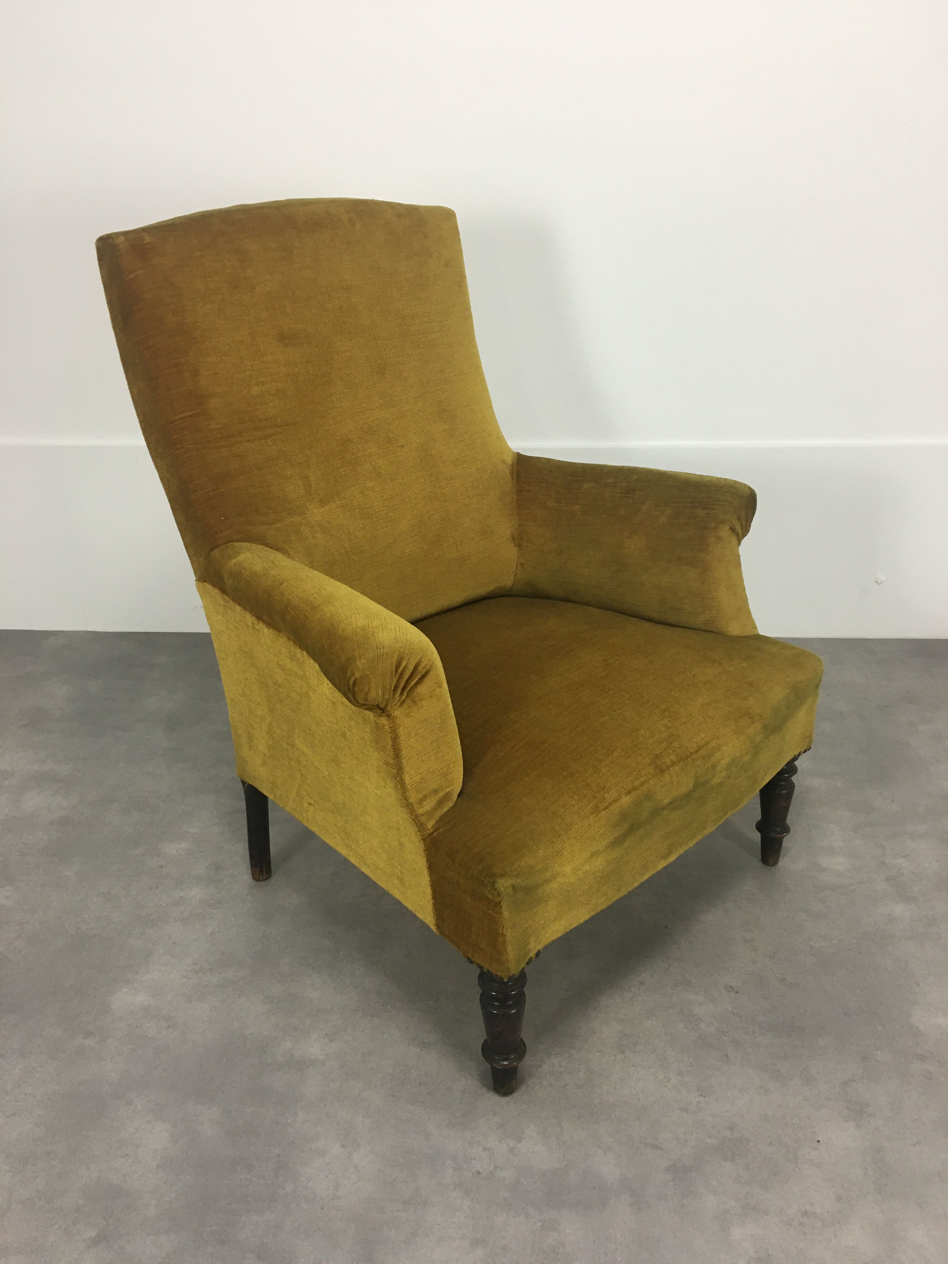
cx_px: 474
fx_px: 1059
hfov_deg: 48.2
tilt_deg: -25.4
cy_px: 632
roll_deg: -0.5
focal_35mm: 29
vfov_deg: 61.7
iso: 50
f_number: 2.2
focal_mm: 4.15
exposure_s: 1/33
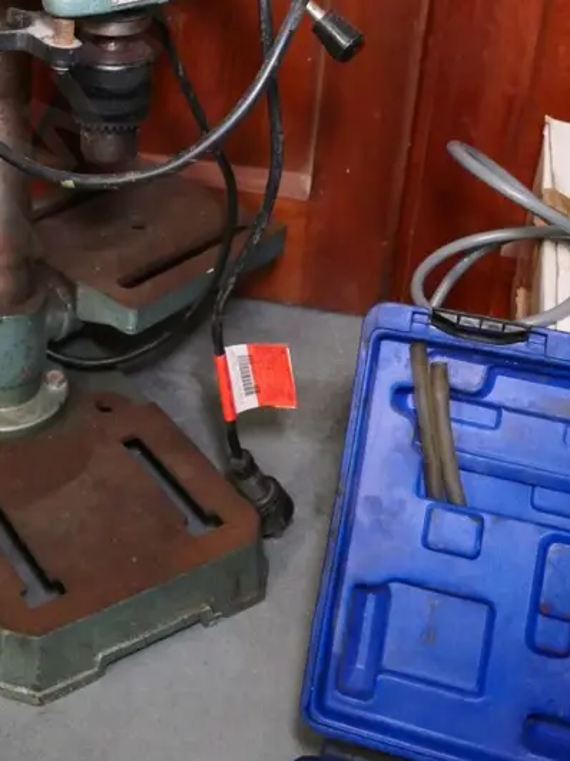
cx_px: 74
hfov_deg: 26.3
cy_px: 102
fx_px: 1186
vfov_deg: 34.0
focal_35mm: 54
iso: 3200
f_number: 4.5
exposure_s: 1/200
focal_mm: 14
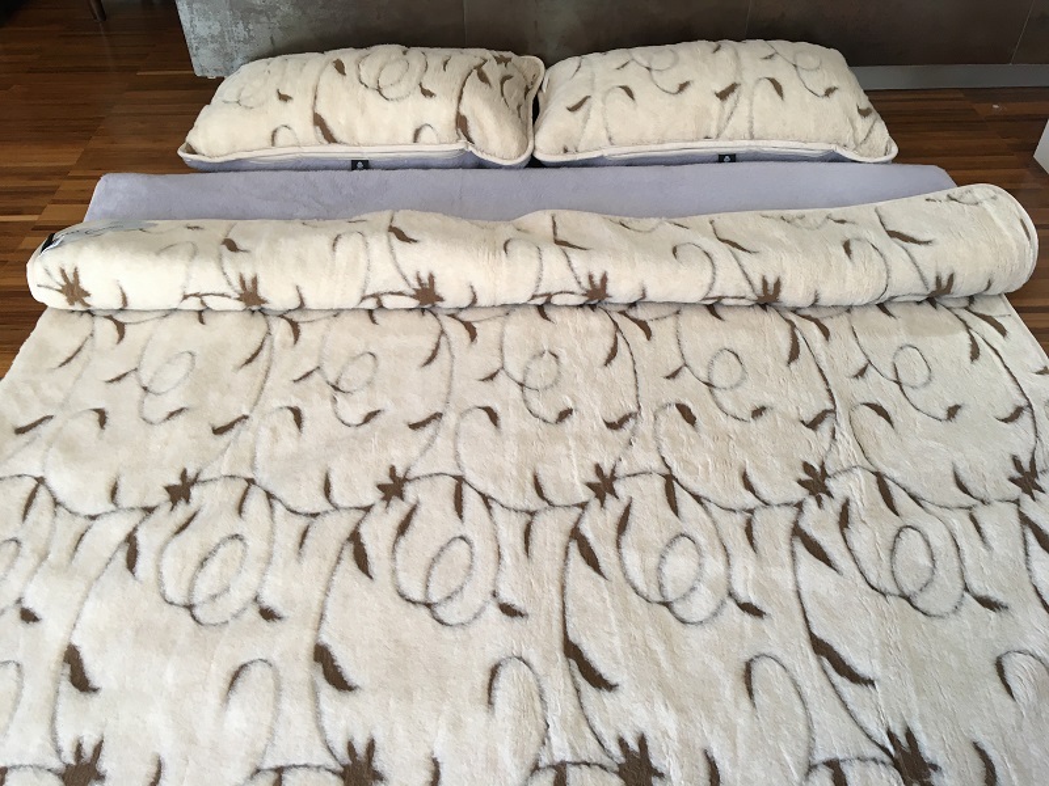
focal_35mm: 29
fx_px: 879
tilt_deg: -45.2
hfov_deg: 61.7
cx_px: 524
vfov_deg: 48.2
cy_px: 393
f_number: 2.2
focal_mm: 4.15
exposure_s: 1/33
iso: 64
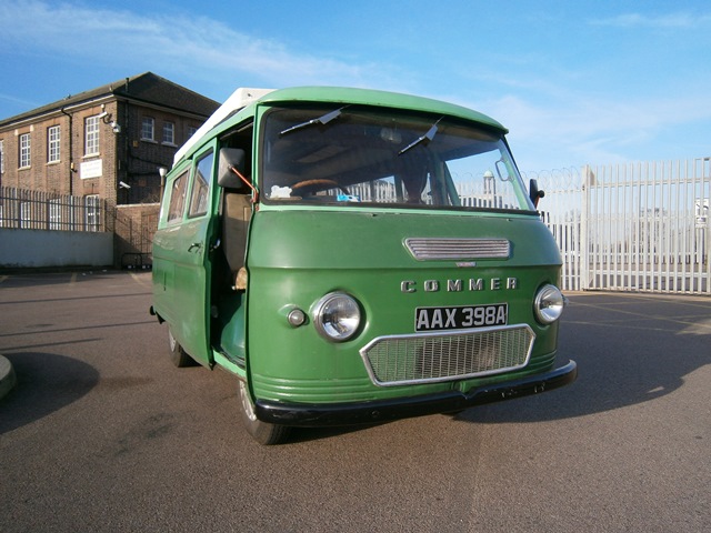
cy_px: 266
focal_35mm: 26
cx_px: 356
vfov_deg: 53.1
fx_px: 534
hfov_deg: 67.3
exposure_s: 1/800
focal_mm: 4.7
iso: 80
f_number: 2.8
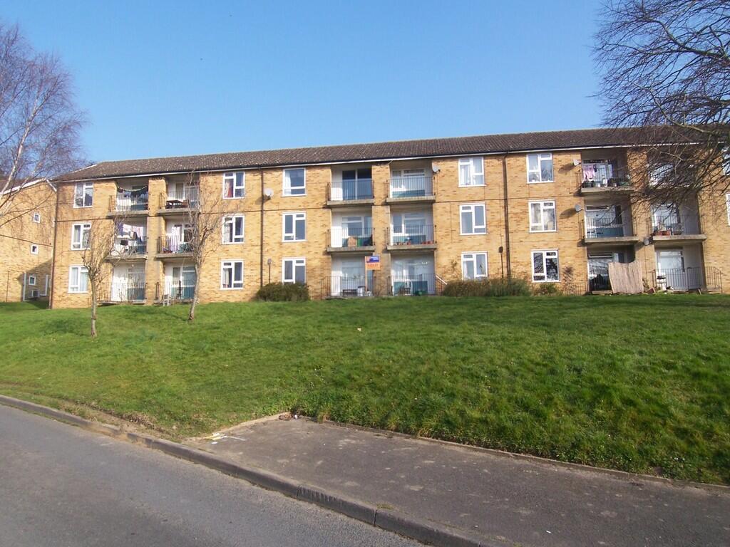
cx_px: 365
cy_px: 274
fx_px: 485
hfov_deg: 73.9
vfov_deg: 58.9
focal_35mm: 23
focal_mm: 3.8
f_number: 5.6
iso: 64
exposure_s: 1/160
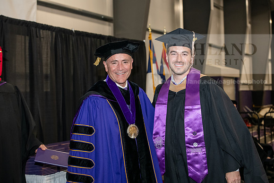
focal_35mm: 70
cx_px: 137
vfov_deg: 19.5
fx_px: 533
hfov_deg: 28.8
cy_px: 92
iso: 2500
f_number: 5.6
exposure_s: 1/200
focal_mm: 70
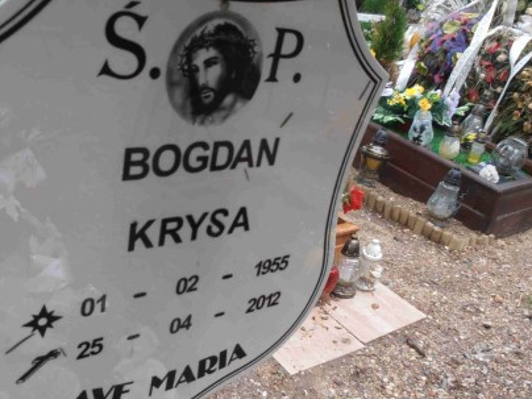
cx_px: 240
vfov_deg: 37.6
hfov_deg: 48.9
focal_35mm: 38
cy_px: 233
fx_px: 584
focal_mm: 4.2
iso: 80
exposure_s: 1/60
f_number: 3
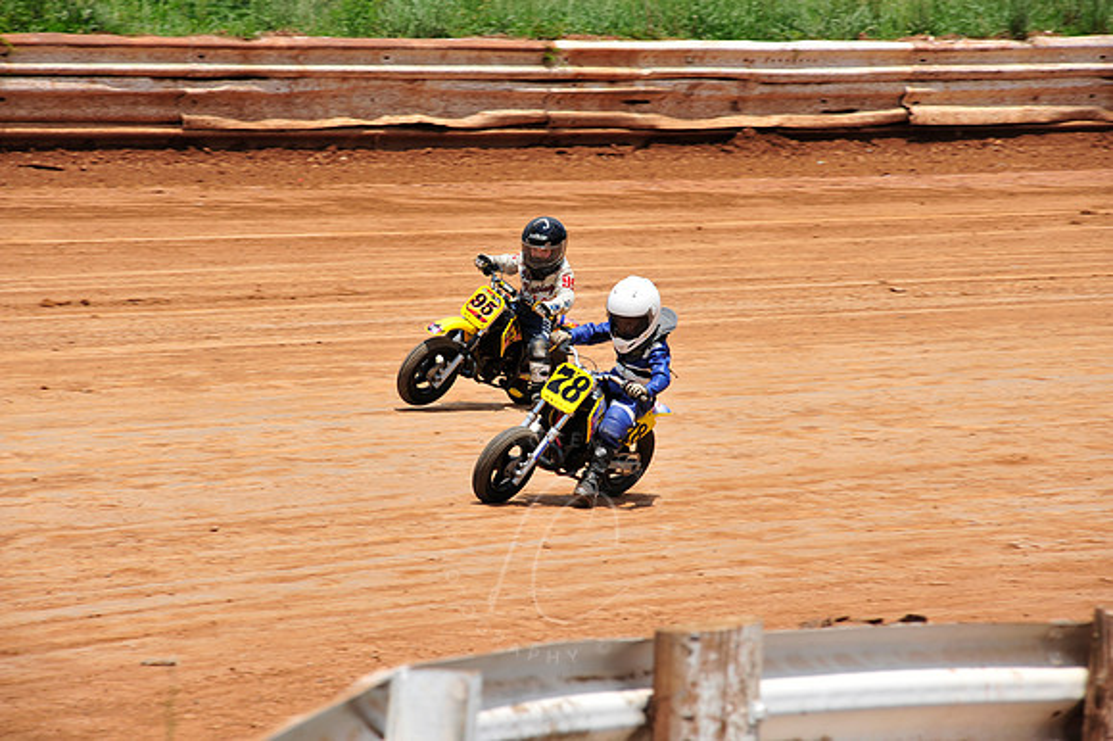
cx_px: 556
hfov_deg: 10.3
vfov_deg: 6.9
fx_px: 6180
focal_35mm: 200
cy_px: 370
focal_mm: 200
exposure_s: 1/400
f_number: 10
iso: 200
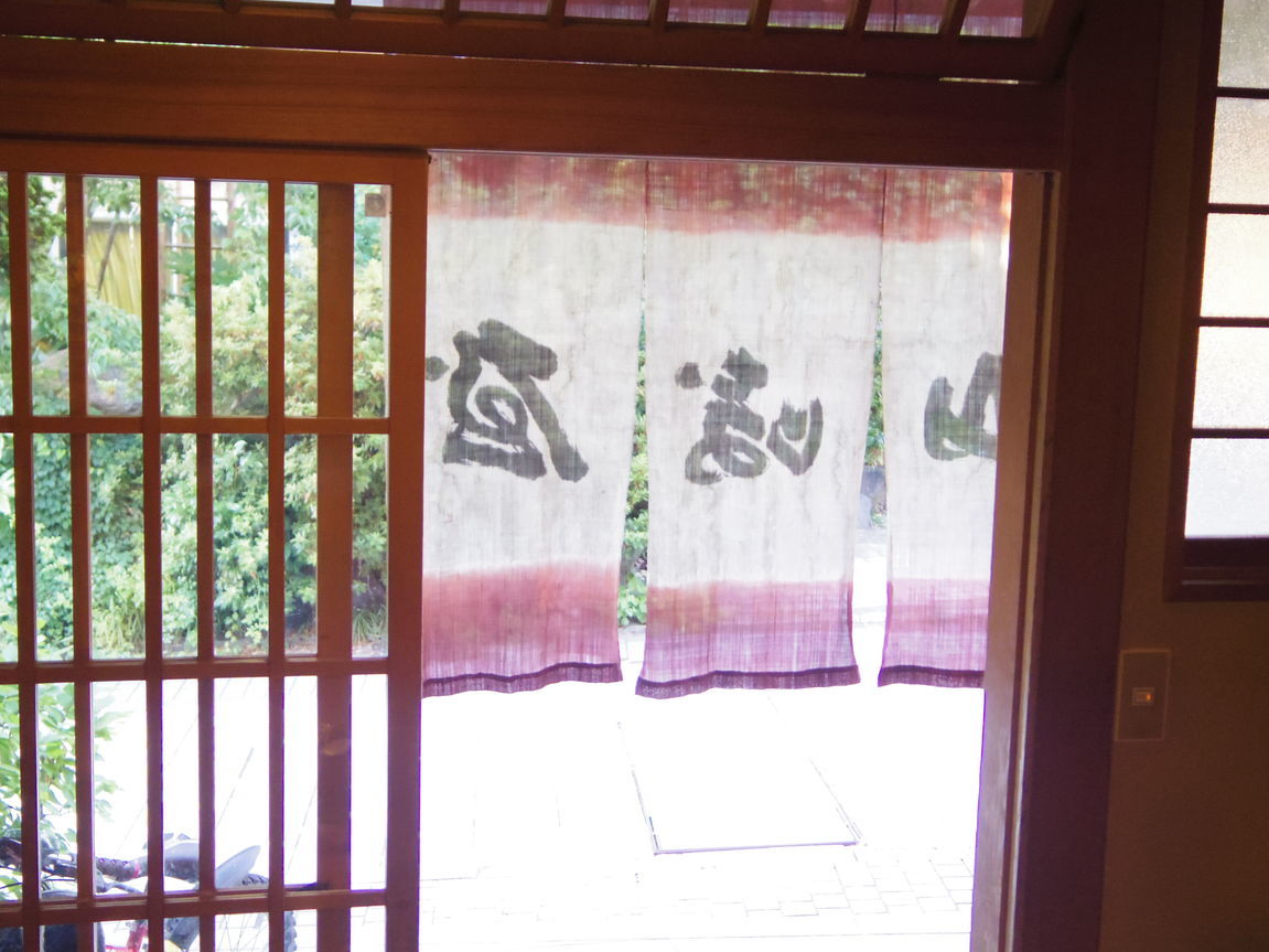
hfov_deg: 38.9
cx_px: 626
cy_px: 485
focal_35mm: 49
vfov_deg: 29.7
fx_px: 1796
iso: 1000
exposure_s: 1/60
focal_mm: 8.5
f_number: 1.9
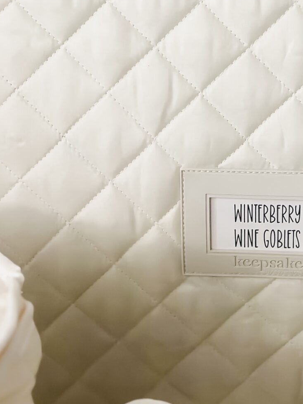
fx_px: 1097
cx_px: 254
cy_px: 133
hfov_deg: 15.6
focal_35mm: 94
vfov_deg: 20.8
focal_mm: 6.86
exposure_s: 1/40
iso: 400
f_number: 1.8
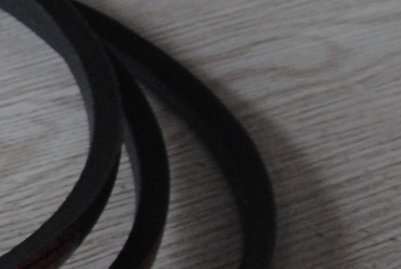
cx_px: -394
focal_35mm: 216
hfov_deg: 9.0
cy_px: 192
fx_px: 2409
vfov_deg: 6.4
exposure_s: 1/25
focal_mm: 32
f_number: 7.1
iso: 800
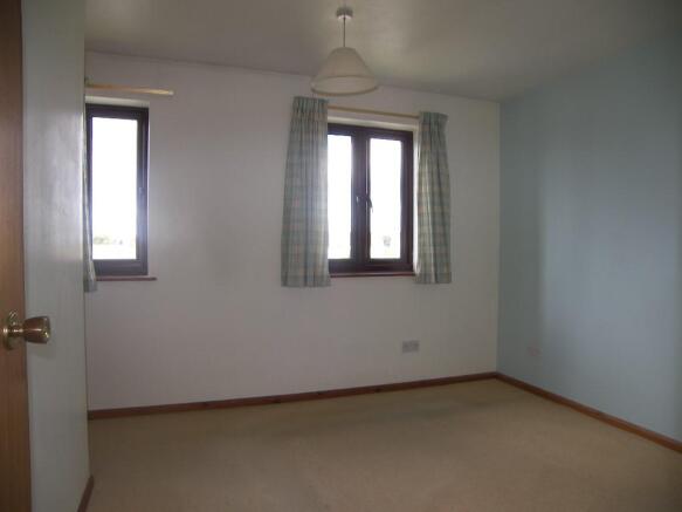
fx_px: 473
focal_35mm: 24
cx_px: 341
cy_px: 256
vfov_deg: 56.8
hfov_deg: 71.6
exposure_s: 1/40
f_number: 2.8
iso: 50
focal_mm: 5
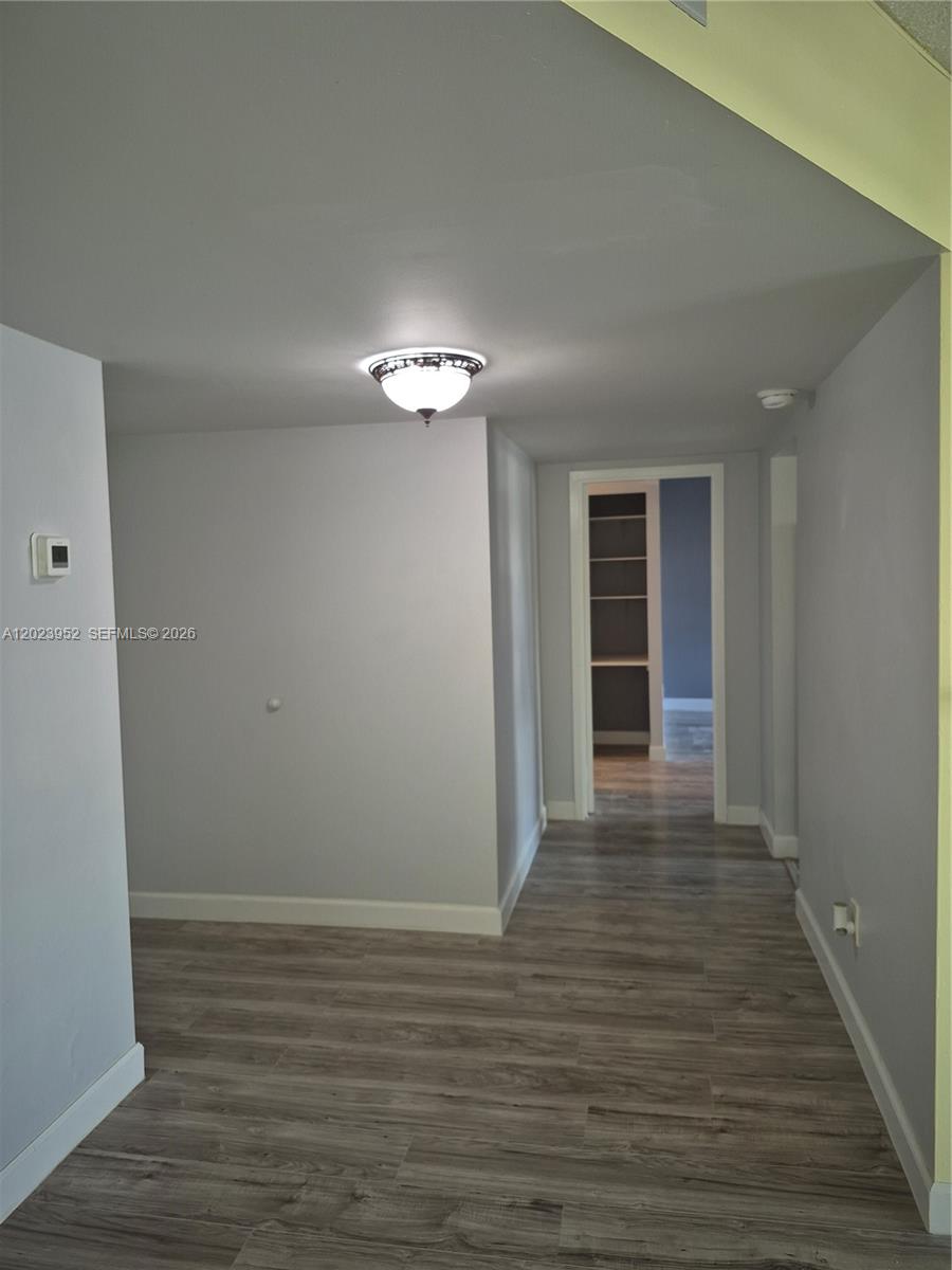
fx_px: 843
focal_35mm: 23
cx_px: 476
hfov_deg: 58.9
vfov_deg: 73.9
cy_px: 635
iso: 100
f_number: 1.8
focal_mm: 5.4
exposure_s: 1/40
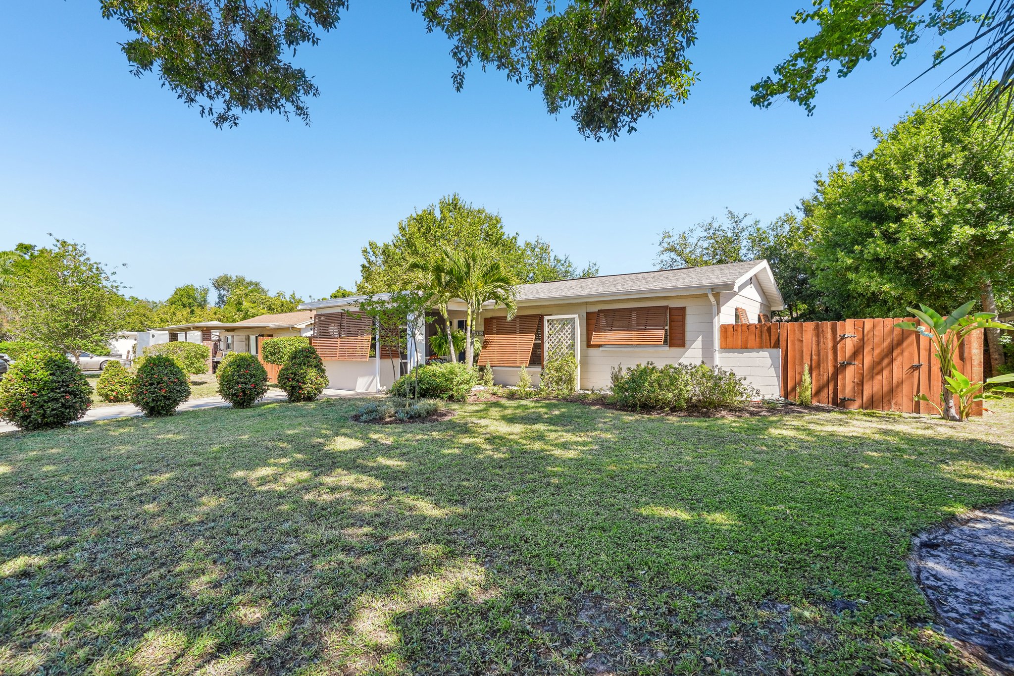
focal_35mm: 15
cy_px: 338
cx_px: 507
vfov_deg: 77.3
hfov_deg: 100.4
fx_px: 422
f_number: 8
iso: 100
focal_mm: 10
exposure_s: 1/125
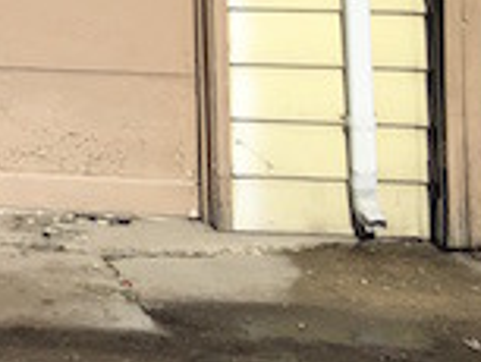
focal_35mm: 121
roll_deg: -1.4
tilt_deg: +3.1
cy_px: -286
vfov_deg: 11.4
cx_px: -456
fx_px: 1683
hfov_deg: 13.9
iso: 25
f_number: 2.2
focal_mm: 4.15
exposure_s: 1/3344
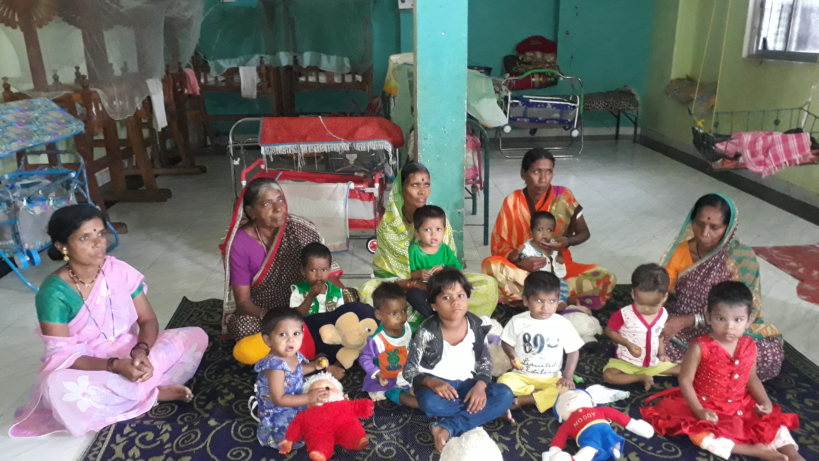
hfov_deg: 64.3
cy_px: 270
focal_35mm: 30
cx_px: 409
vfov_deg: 38.8
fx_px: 651
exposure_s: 1/17
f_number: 1.9
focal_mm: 3.6
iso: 640
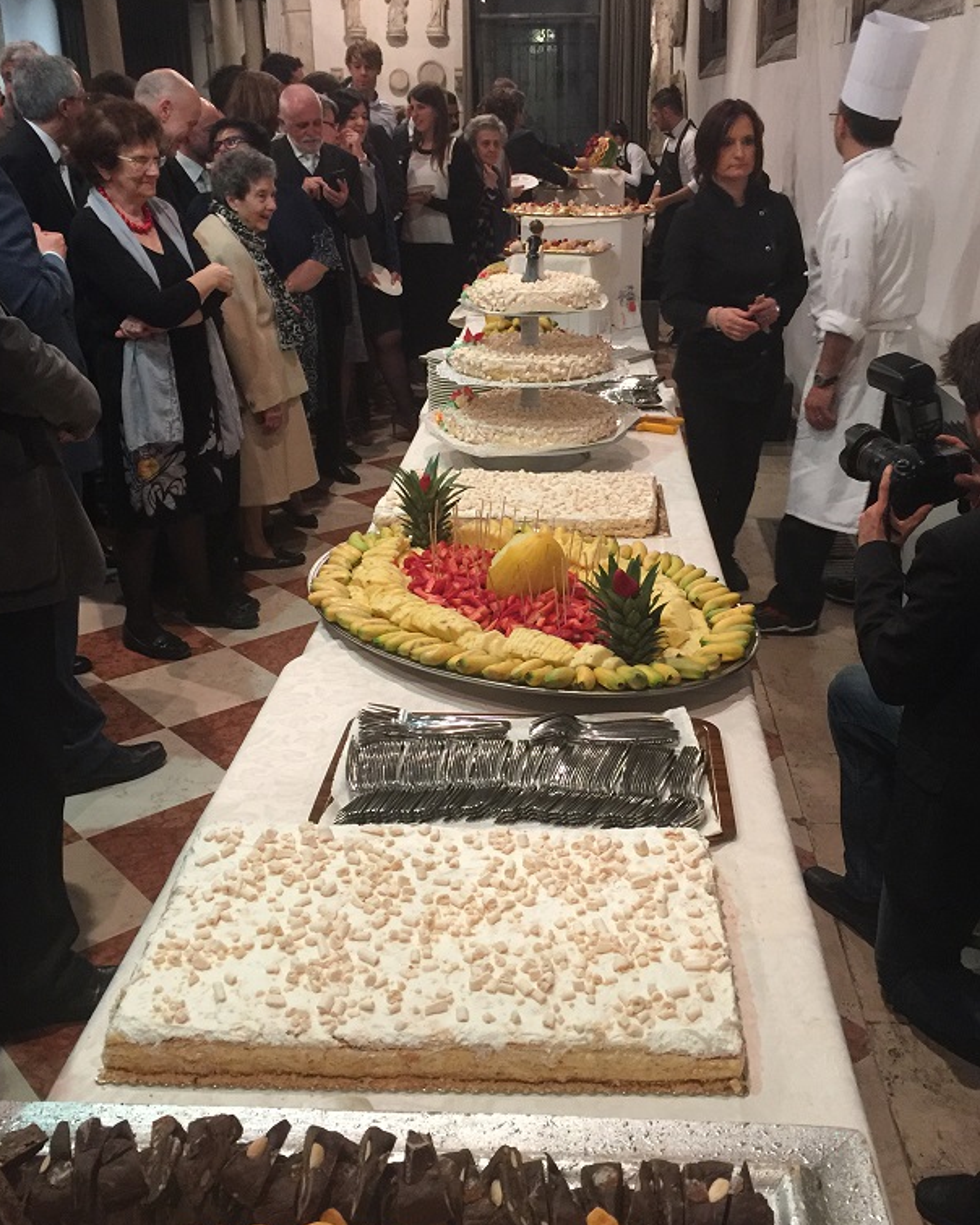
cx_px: 511
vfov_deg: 51.5
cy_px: 564
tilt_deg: -19.0
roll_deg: +0.7
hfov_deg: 42.2
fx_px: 1269
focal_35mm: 35
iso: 125
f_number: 2.2
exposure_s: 1/17
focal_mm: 4.15
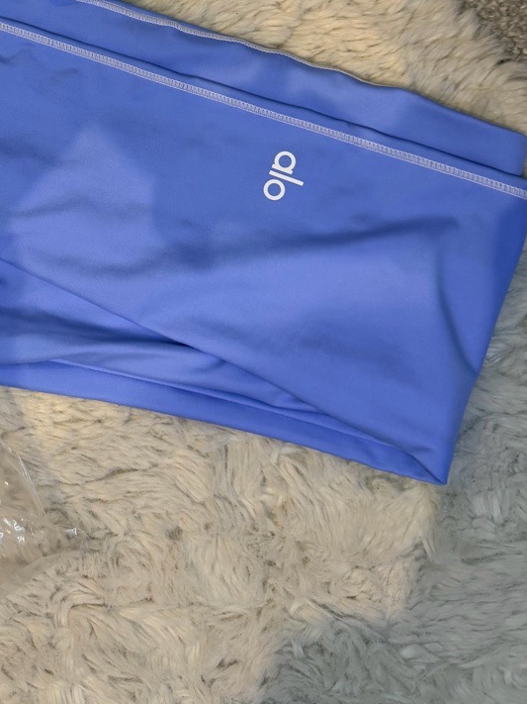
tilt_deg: -74.8
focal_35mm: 54
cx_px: -15
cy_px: 73
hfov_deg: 25.5
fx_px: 1096
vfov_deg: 33.7
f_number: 1.78
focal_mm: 6.76
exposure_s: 1/100
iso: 125
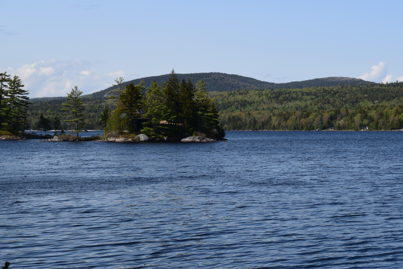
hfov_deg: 22.0
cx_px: 193
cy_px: 128
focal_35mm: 93
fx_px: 1036
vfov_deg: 14.8
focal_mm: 55
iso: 200
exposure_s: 1/640
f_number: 11
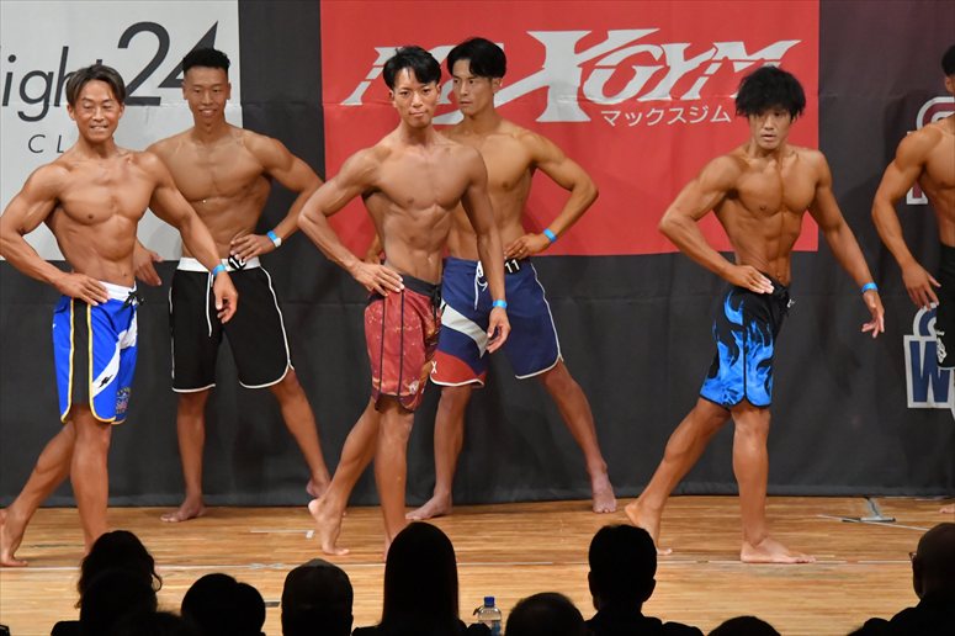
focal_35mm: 255
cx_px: 478
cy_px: 318
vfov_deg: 5.4
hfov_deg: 8.1
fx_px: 6761
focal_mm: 170
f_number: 5.6
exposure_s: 1/400
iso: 9000
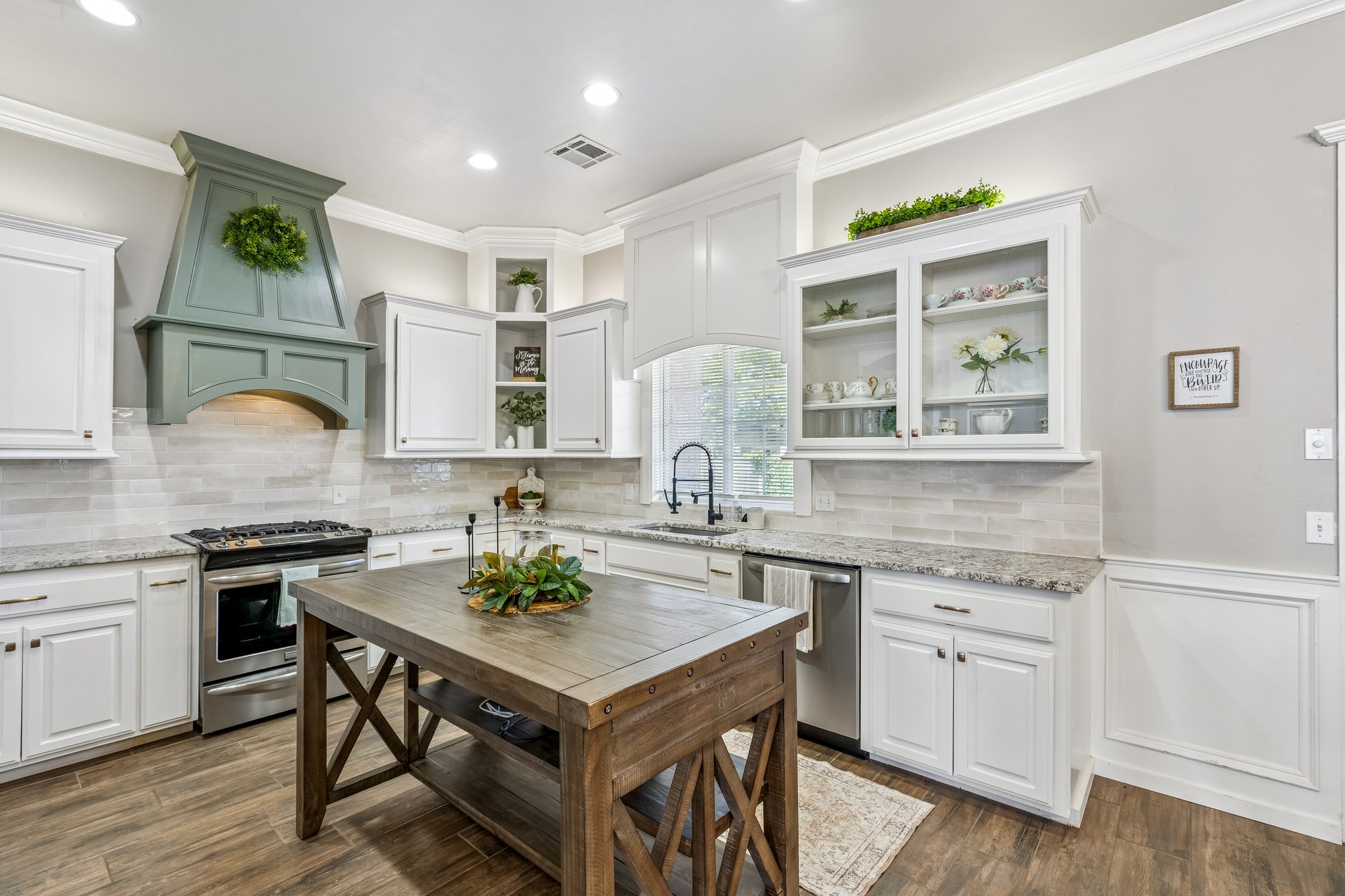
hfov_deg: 96.7
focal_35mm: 16
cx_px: 672
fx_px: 598
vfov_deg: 73.7
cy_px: 448
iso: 200
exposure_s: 1/10
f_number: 8
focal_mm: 16
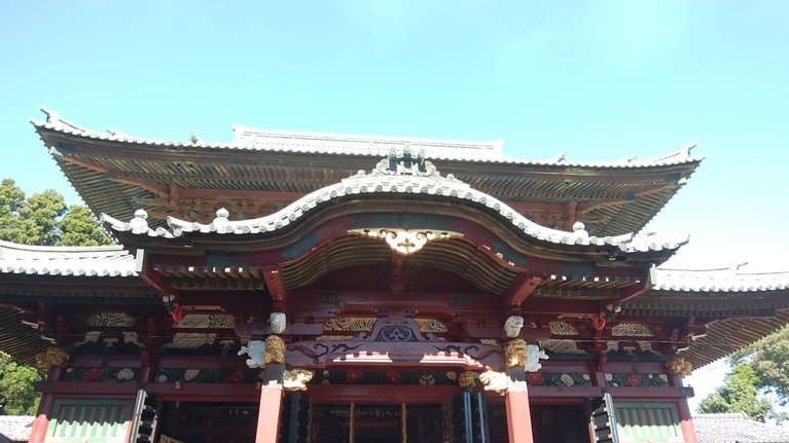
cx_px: 394
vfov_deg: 45.9
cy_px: 243
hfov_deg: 74.1
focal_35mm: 25
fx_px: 523
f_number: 2
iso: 32
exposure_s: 1/162
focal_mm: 3
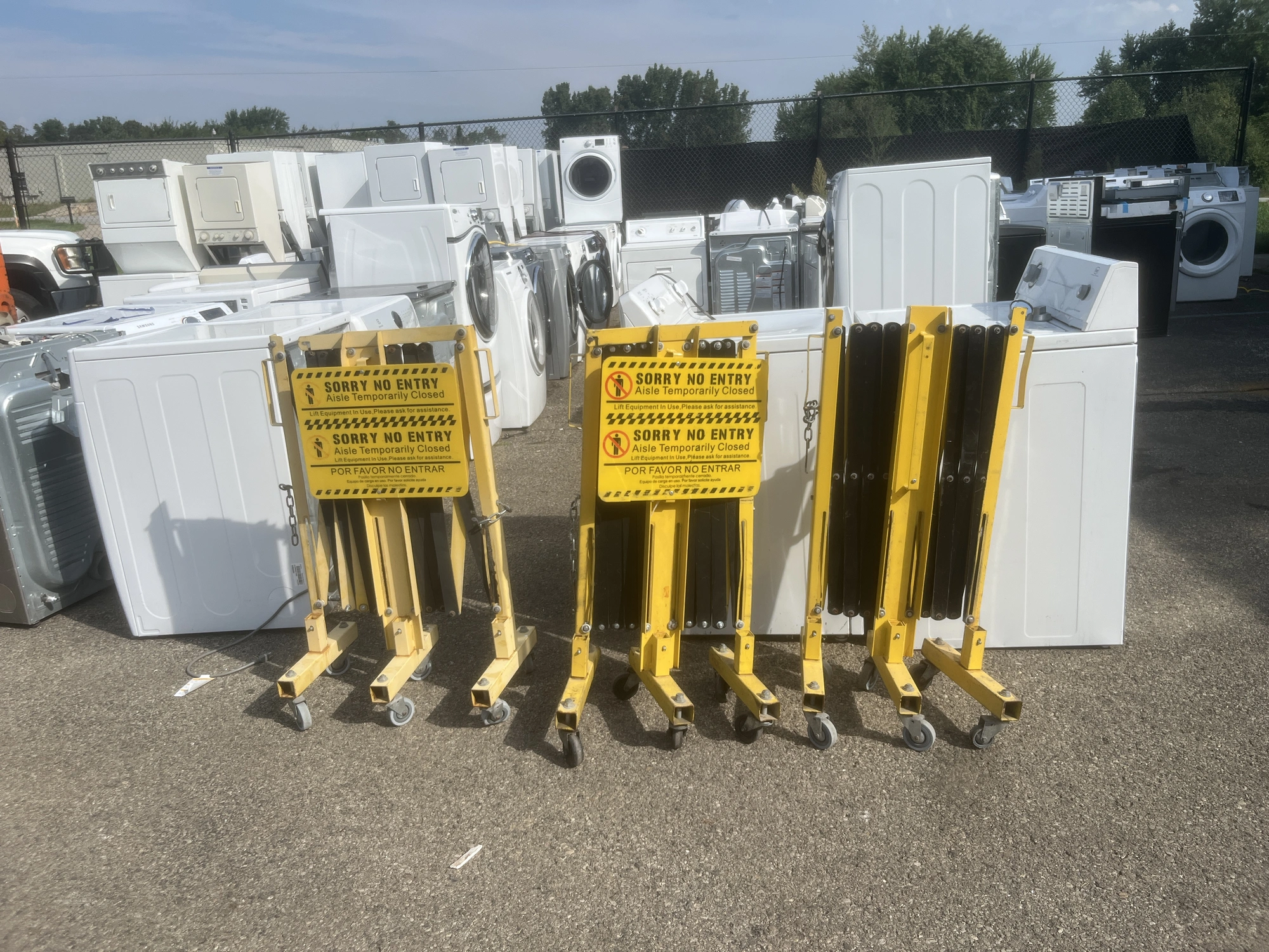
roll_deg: +2.7
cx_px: 634
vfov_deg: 53.1
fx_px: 953
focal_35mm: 26
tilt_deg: -16.8
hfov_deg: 67.3
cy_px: 476
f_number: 1.6
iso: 50
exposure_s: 1/4854
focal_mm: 5.1
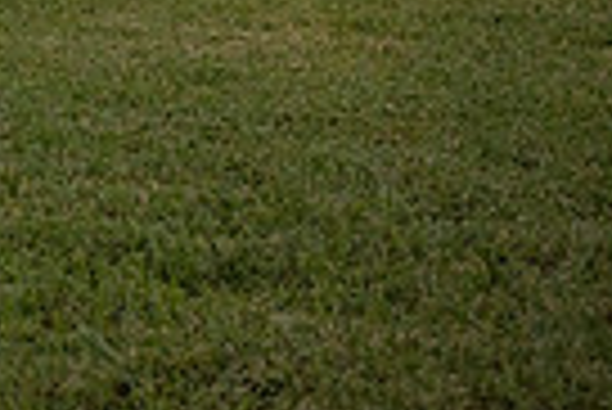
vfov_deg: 10.2
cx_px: -392
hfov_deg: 14.9
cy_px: -439
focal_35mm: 124
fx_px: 2110
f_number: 3.2
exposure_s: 1/1600
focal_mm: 29
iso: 2000
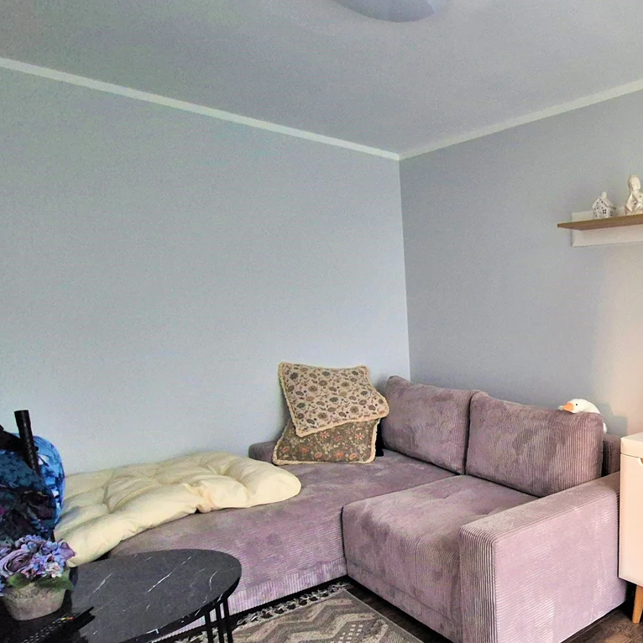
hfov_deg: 52.4
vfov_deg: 64.3
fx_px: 504
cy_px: 393
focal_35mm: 24
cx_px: 635
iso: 250
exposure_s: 1/50
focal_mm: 2.2
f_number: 2.2
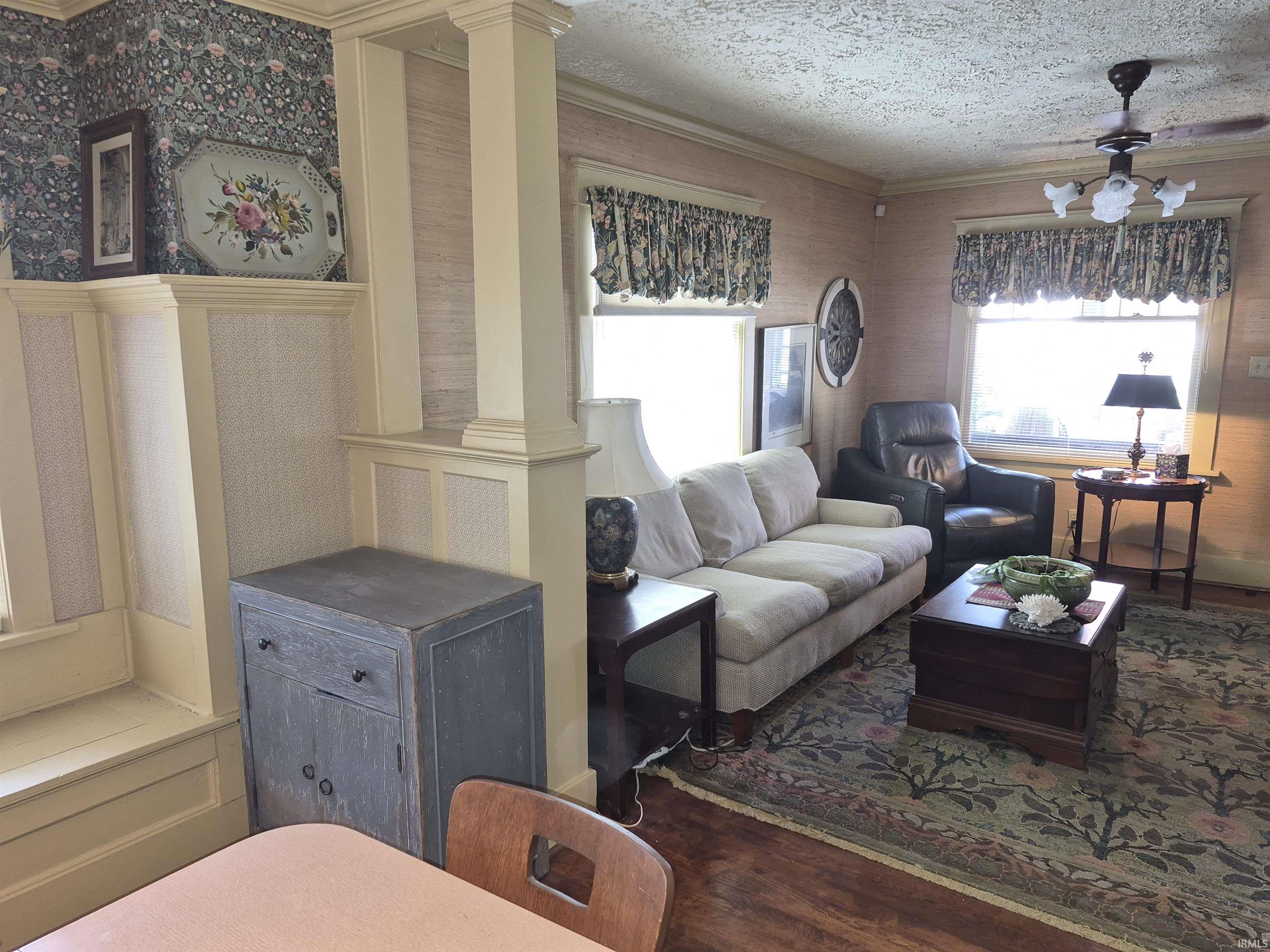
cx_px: 635
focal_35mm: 23
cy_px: 476
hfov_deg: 73.9
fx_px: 844
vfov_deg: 58.9
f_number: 1.8
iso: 125
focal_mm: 5.4
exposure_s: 1/24
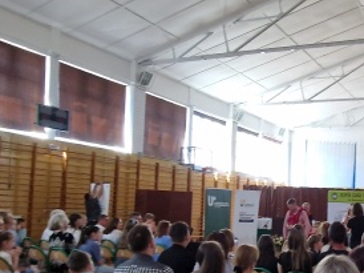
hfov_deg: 45.3
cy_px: 197
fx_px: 399
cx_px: 314
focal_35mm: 38
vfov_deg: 37.0
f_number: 2.2
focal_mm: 2.2
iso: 160
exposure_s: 1/50
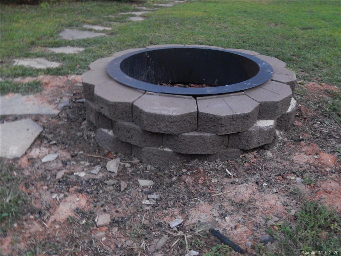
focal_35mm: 35
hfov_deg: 52.6
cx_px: 170
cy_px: 128
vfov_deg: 40.7
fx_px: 345
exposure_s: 1/4
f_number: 3.3
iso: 800
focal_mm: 6.1
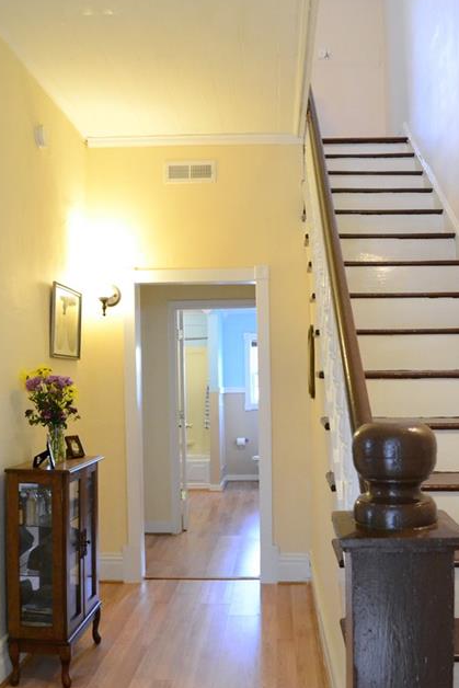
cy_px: 393
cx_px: 237
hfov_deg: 40.0
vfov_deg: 57.0
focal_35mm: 33
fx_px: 631
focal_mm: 18
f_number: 5
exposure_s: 1/80
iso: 3200
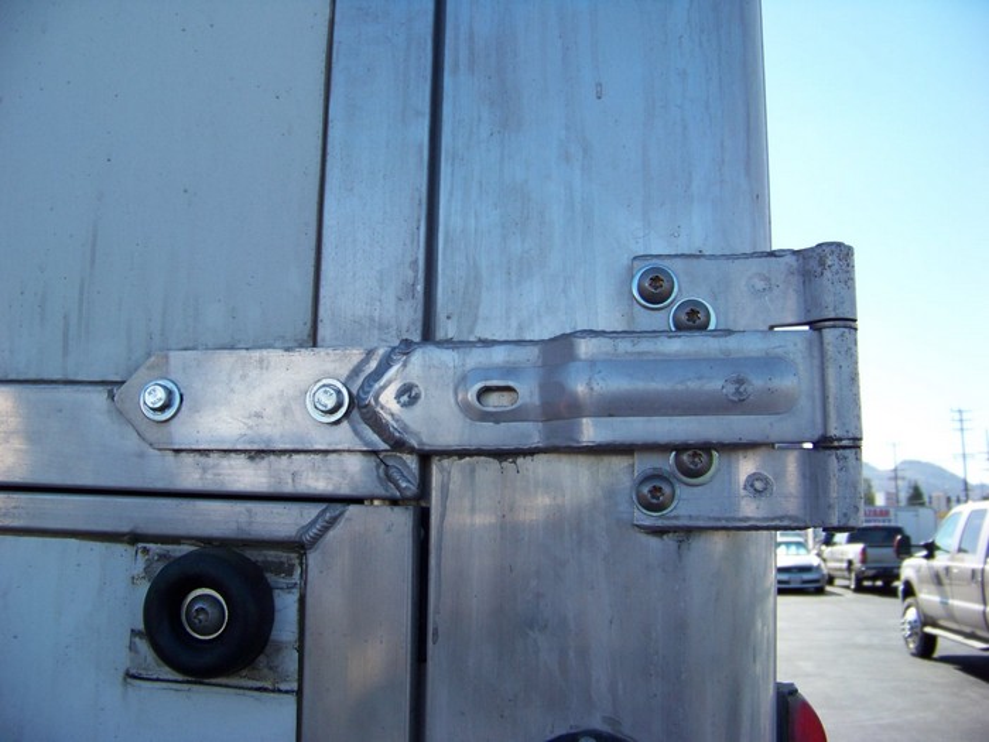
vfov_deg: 39.7
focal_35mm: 36
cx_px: 494
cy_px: 371
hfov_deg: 51.4
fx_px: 1029
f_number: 2.8
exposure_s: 1/640
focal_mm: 5.85
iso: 72
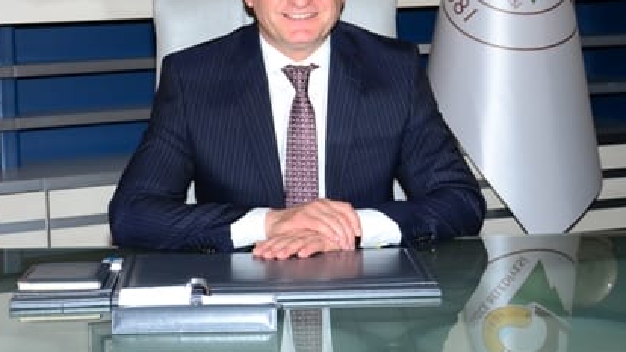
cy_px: 76
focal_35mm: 97
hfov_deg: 21.9
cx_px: 221
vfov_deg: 12.4
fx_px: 1610
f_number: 4.8
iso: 200
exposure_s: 1/60
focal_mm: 40
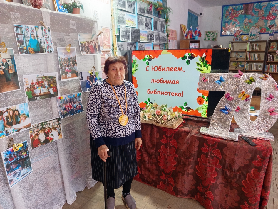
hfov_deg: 71.6
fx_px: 193
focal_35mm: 24
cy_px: 104
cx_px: 139
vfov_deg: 56.8
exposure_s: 1/33.3
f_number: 1.7
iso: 719
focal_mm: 5.24
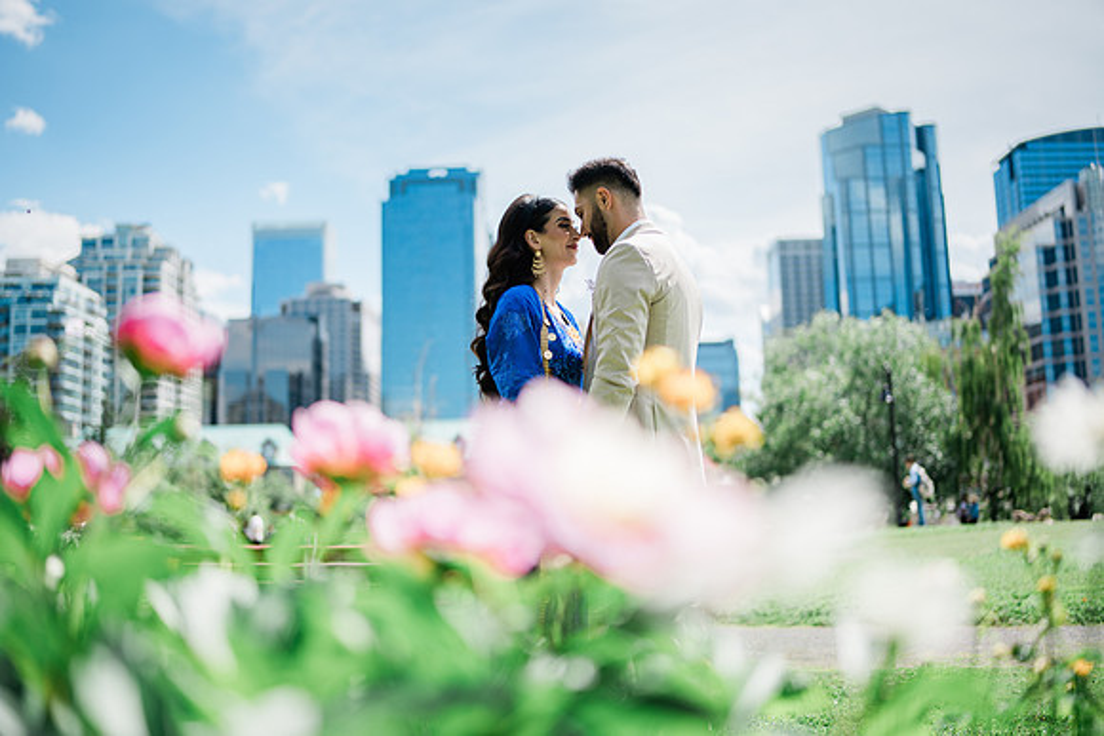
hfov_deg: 54.4
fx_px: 1074
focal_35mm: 35
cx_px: 552
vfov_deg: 37.9
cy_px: 368
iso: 125
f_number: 1.2
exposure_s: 1/8000
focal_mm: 35
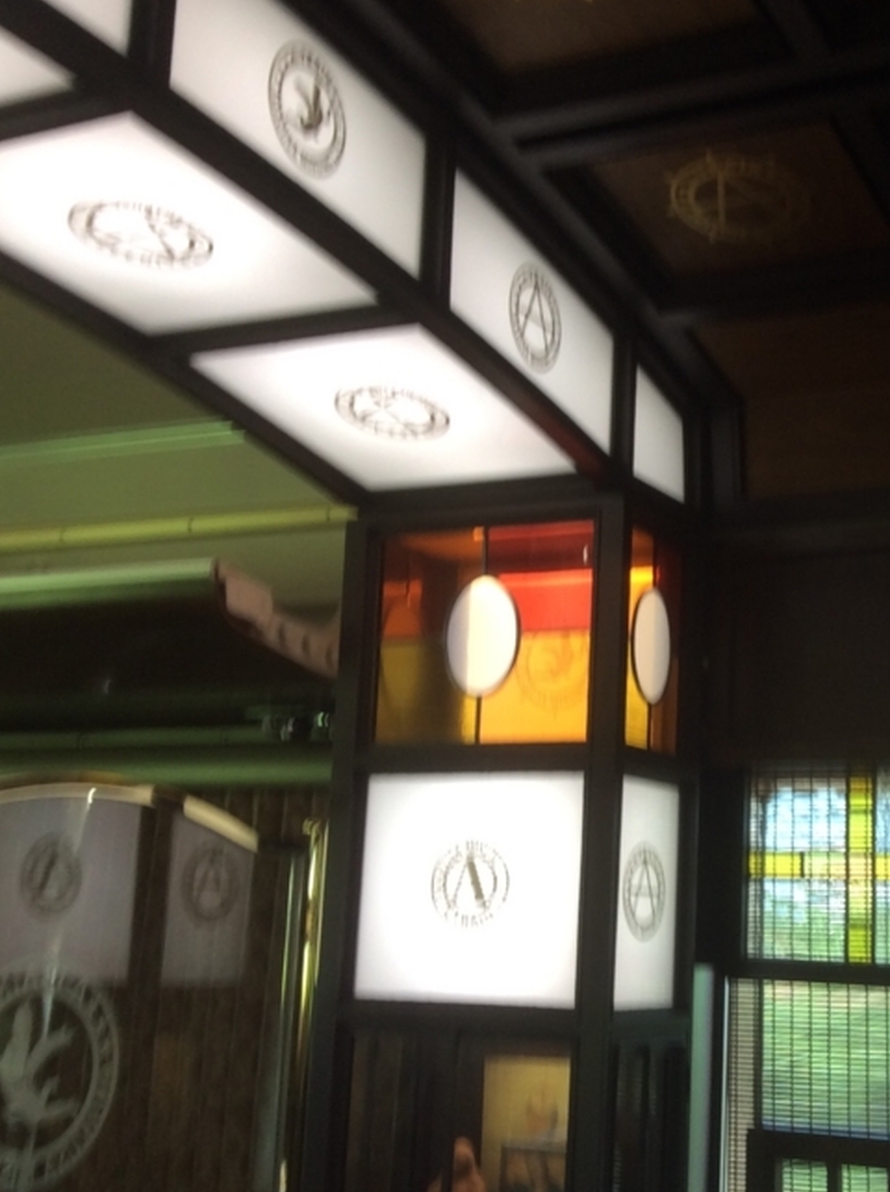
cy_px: 667
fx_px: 1754
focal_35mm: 51
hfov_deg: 28.0
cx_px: 691
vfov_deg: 37.5
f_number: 2.4
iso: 40
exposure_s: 1/24
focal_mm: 3.3
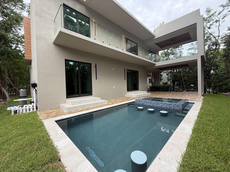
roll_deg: +2.3
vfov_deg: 85.7
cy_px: 86
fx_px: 93
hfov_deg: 102.1
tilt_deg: +0.4
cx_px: 115
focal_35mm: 14
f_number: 2.2
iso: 50
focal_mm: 2.22
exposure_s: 1/217
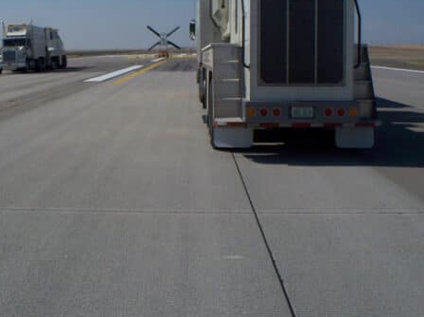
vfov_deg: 23.4
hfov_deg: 31.0
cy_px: 85
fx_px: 759
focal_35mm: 62
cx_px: 144
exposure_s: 1/1250
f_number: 8
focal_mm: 7.54
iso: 200
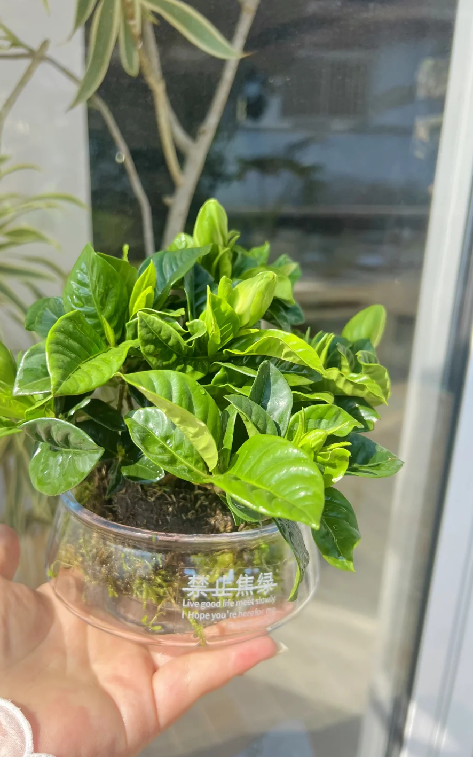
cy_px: 379
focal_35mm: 28
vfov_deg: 66.5
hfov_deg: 44.5
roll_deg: -1.0
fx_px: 577
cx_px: 206
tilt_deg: -17.5
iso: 50
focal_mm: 5.7
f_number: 1.5
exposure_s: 1/1698
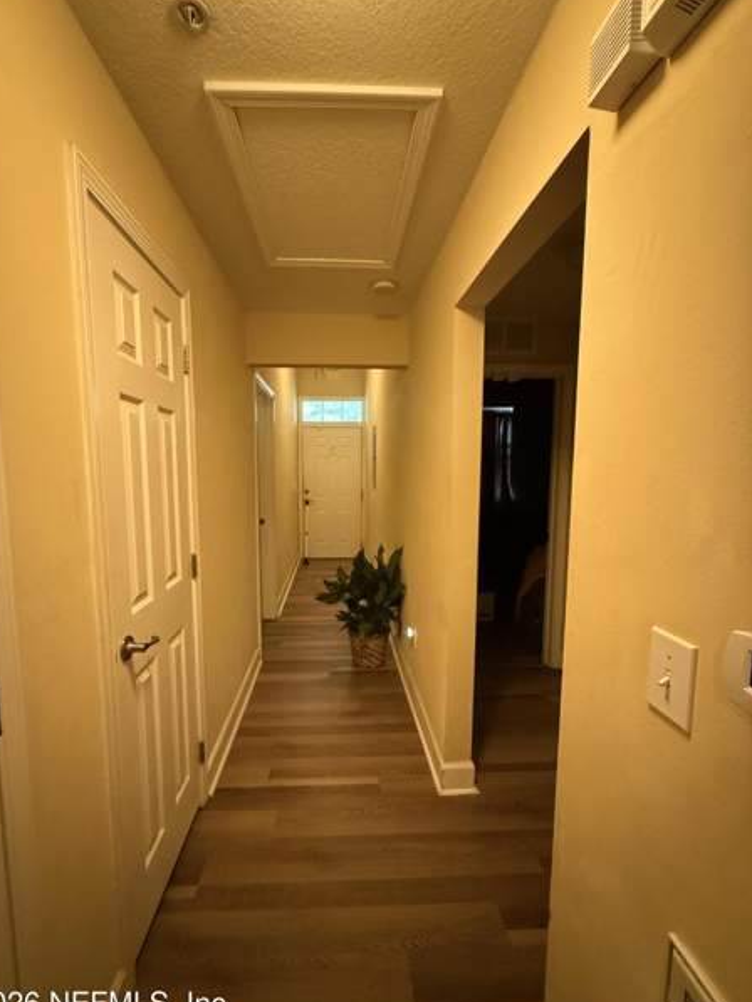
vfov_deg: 98.1
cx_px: 351
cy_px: 515
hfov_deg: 81.7
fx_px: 434
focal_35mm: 15
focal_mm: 2.22
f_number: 2.2
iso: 1000
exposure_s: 1/40
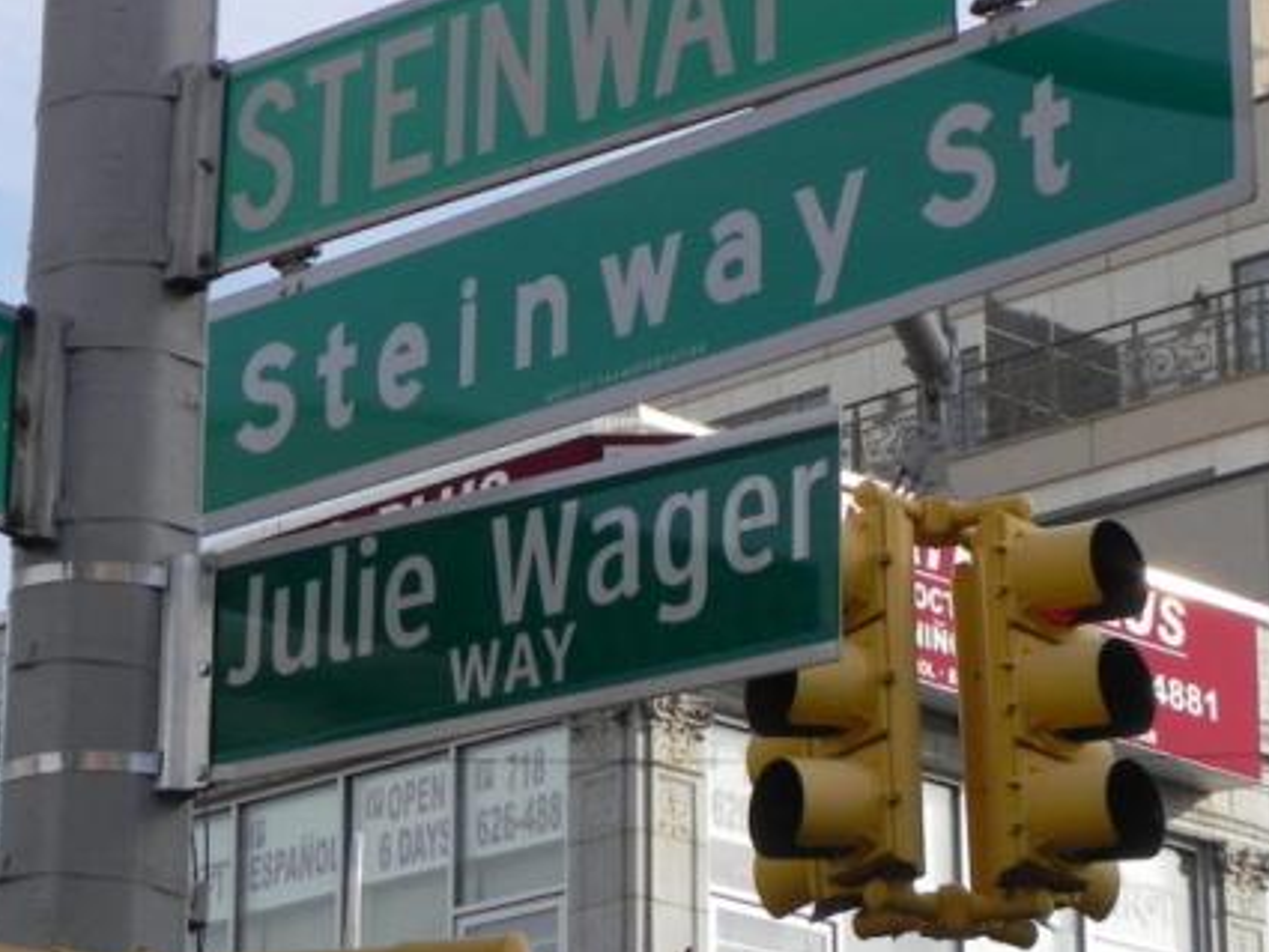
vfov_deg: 10.6
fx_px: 5134
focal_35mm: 140
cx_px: 260
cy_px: 198
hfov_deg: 14.0
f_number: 6.3
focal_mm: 15.1
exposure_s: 1/334
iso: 160
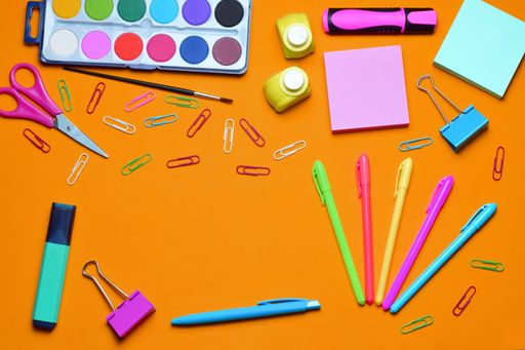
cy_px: 175
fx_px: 1093
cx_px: 262
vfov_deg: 18.2
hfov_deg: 27.0
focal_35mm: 75
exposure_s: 1/10
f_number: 14
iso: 200
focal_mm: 50
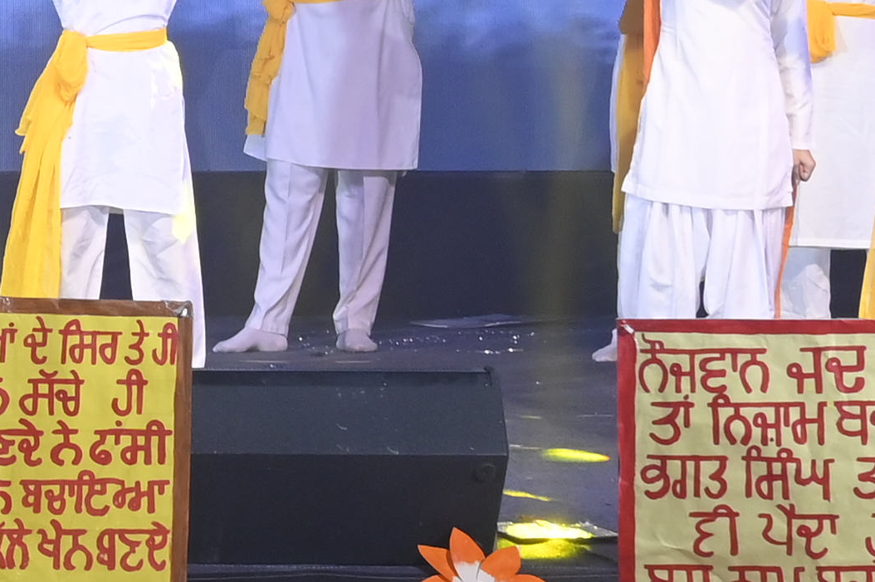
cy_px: 32
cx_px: -594
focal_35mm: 218
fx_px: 5294
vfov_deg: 6.3
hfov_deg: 9.1
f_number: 8
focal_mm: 38
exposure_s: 1/200
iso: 1000
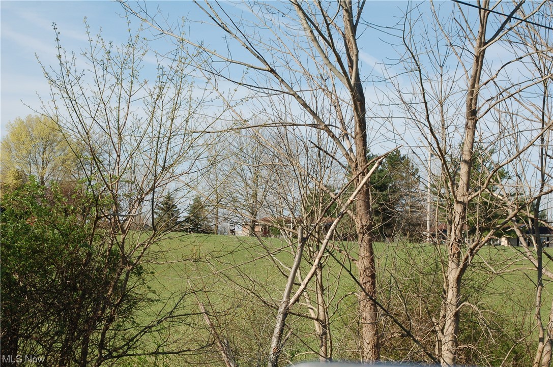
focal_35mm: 72
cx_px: 276
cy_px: 184
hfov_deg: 28.1
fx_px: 1105
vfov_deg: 18.9
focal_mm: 48
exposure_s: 1/250
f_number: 8
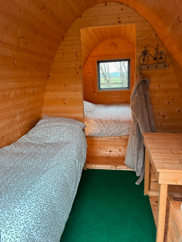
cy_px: 121
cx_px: 91
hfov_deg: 53.1
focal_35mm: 26
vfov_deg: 67.3
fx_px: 182
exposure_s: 1/75
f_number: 1.5
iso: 125
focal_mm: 5.7
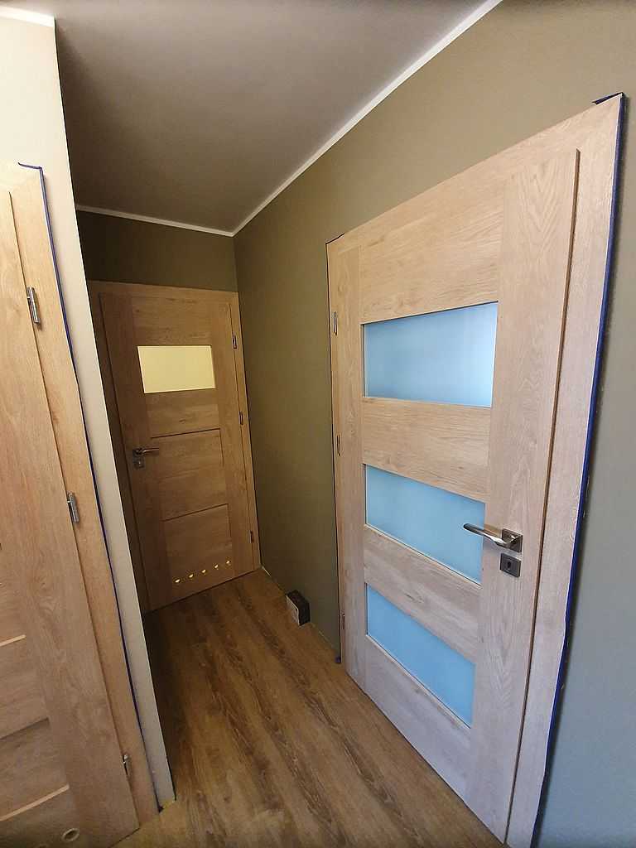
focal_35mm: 13
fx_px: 318
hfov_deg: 89.9
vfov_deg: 106.2
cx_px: 318
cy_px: 424
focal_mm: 1.8
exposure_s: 1/33
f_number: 2.2
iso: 400
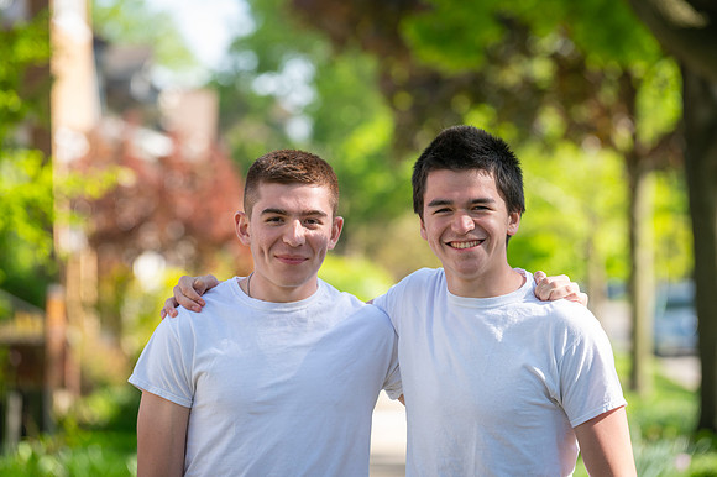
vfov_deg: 7.6
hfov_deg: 11.4
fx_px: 3583
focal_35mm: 180
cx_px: 358
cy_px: 238
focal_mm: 180
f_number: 4
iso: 250
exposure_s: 1/320
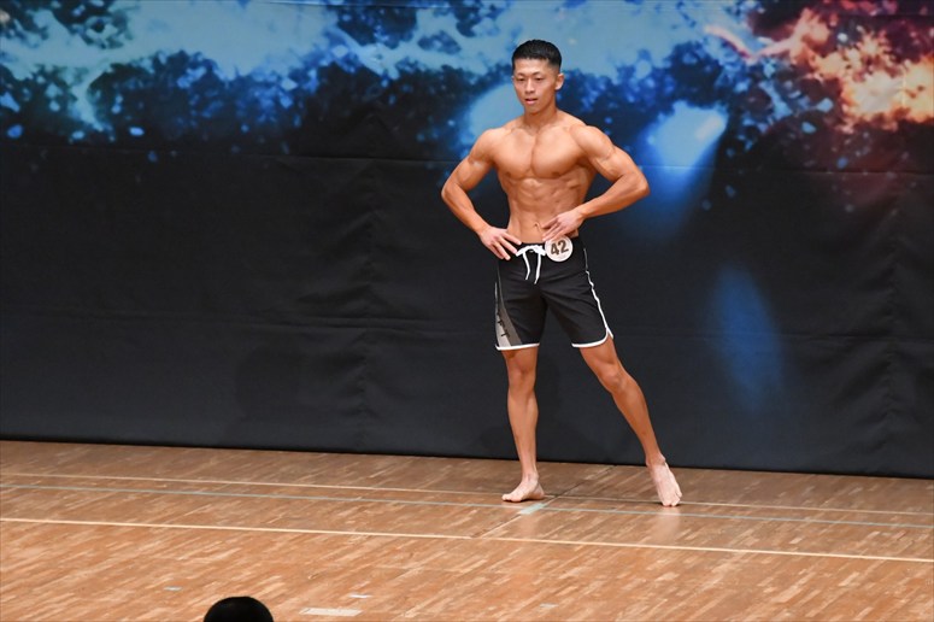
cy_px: 311
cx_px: 467
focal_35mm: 285
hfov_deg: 7.2
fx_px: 7391
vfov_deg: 4.8
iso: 8000
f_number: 5.6
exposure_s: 1/400
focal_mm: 190
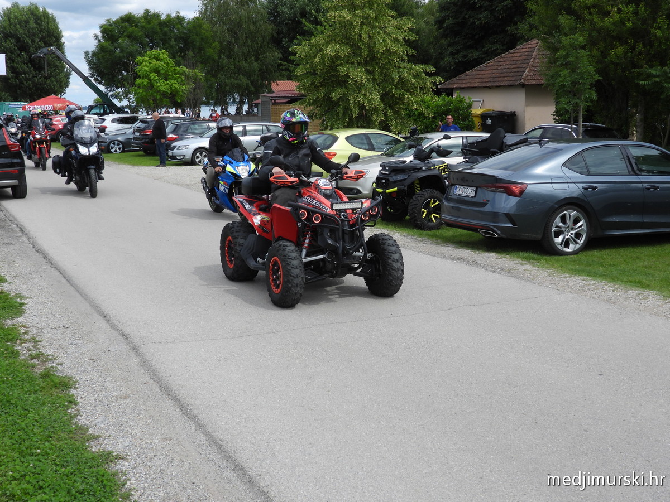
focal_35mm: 44
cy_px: 251
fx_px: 852
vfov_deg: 32.9
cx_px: 335
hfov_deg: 42.9
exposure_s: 1/1250
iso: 100
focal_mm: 7.9
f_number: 3.2
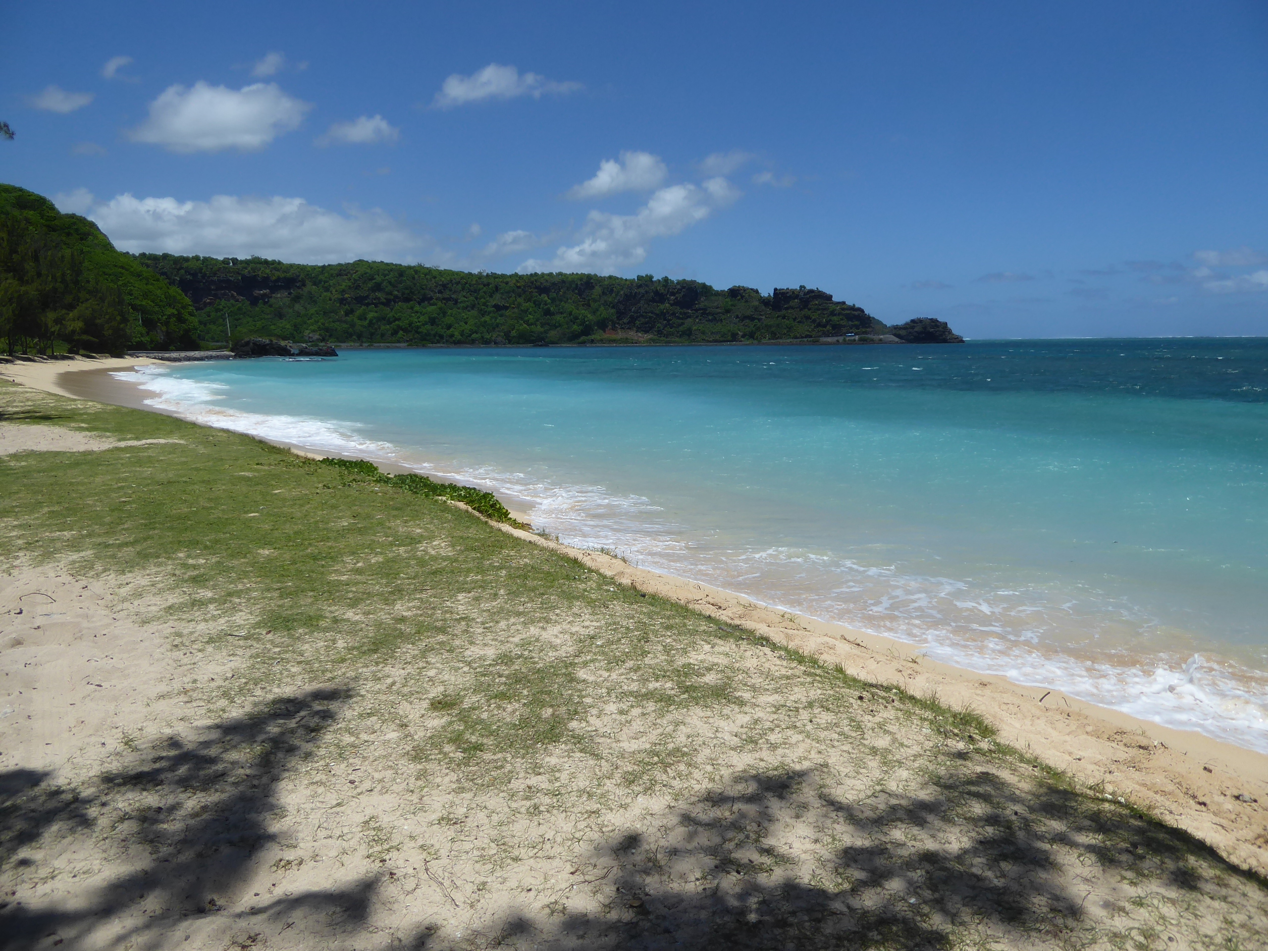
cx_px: 634
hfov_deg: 69.4
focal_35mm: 25
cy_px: 476
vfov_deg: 54.9
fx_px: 916
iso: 80
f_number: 3.3
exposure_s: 1/2000
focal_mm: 4.3
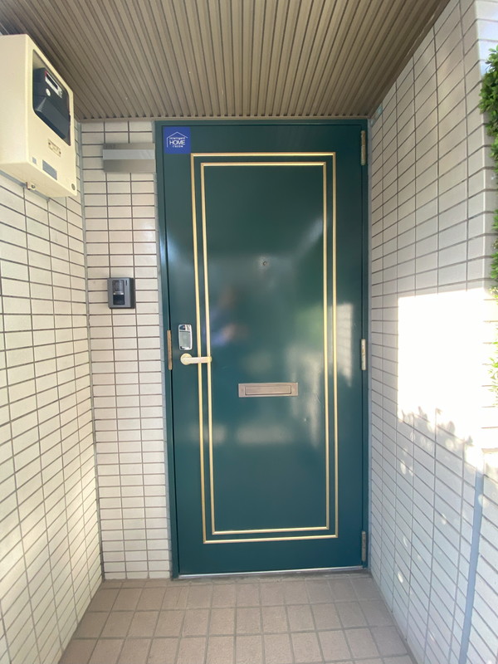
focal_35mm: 13
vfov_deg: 106.2
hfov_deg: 89.9
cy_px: 332
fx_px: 249
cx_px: 249
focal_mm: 1.54
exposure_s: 1/122
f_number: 2.4
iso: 100
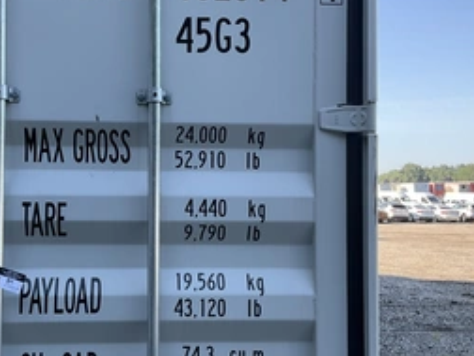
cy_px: 186
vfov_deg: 31.5
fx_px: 630
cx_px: 169
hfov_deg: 40.9
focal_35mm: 46
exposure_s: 1/248
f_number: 1.8
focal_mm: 3
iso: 25
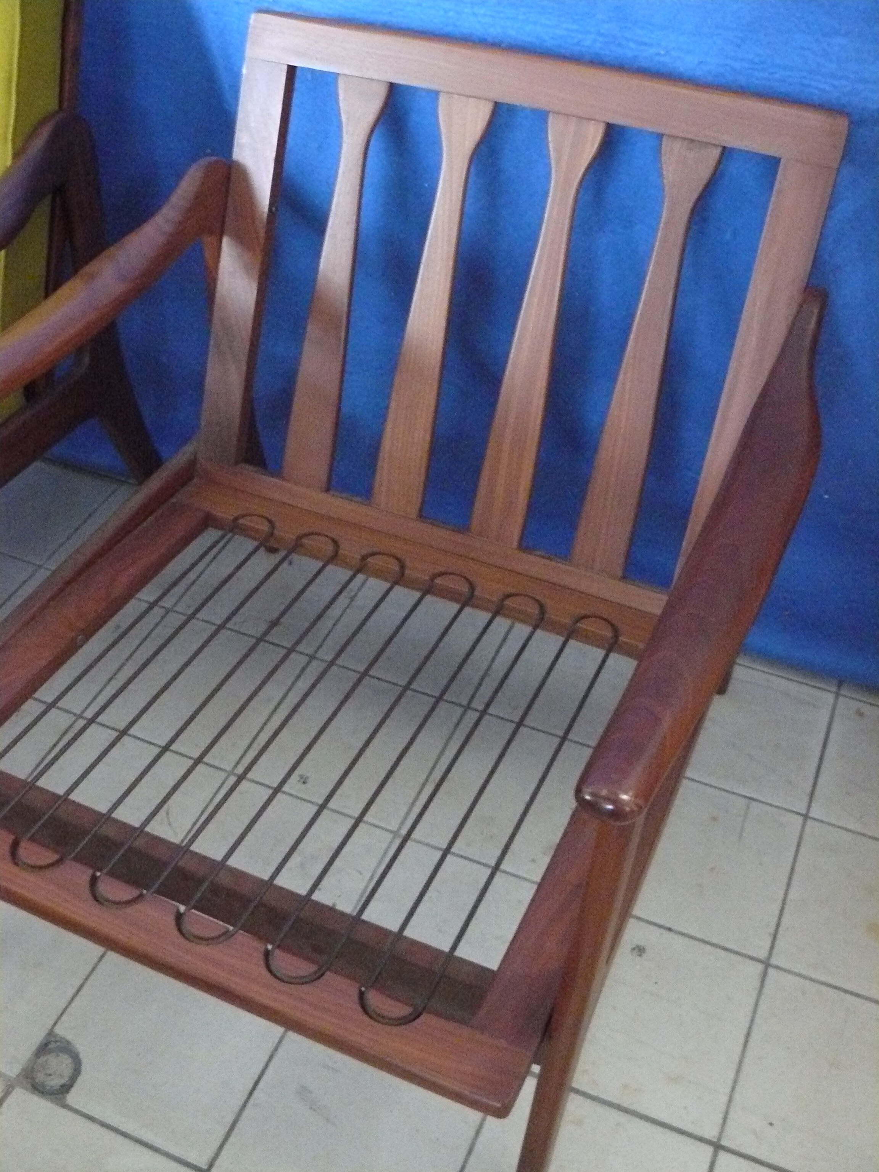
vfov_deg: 51.4
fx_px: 1219
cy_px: 586
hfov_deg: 39.7
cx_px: 440
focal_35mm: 36
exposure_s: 1/8
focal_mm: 6
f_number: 2.8
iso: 800
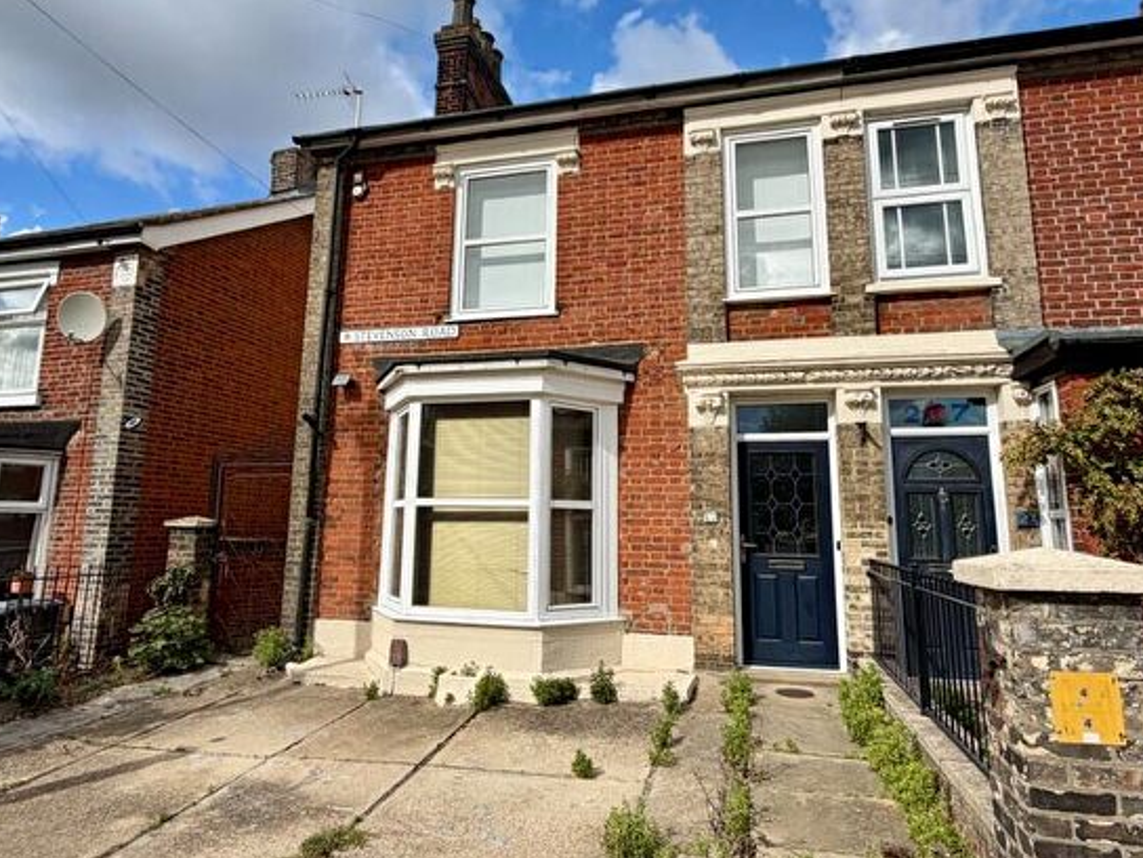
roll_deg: +0.0
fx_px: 594
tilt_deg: +10.1
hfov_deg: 87.3
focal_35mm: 18
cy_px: 447
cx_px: 500
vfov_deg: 71.6
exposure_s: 1/779
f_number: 2.2
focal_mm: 2.22
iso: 20
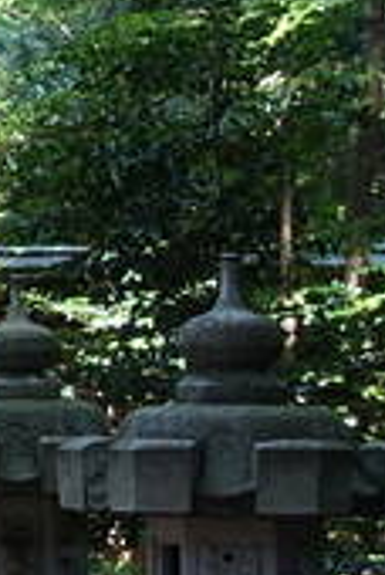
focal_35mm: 169
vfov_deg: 12.1
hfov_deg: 6.5
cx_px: -1155
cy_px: 342
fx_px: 2700
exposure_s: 1/60
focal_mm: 8.8
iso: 125
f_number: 2.8
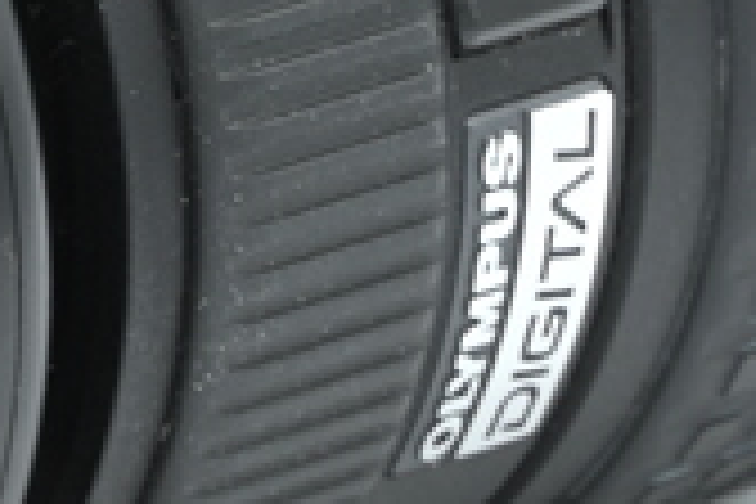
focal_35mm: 447
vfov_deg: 3.1
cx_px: -248
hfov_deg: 4.6
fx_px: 9386
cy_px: -326
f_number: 16
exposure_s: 1/13
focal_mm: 75
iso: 200
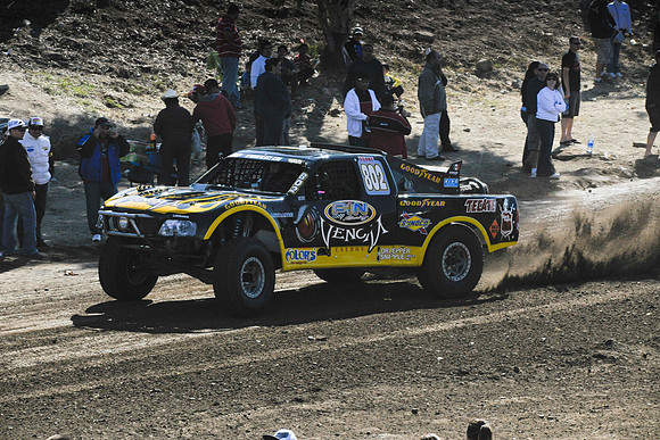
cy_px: 220
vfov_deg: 6.0
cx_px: 330
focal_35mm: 230
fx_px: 4217
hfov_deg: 8.9
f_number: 18
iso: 800
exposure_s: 1/1250
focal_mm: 230
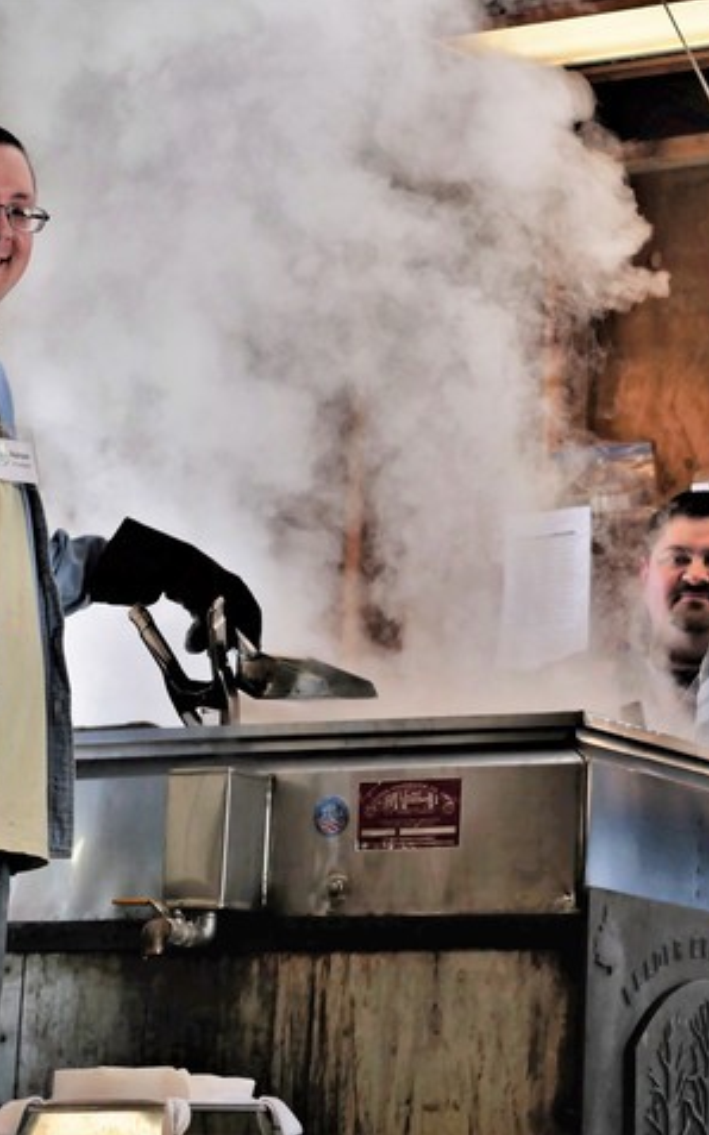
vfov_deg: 16.3
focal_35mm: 128
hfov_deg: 10.2
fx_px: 3958
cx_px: 478
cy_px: 568
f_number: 1.8
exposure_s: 1/1000
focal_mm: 45
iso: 200
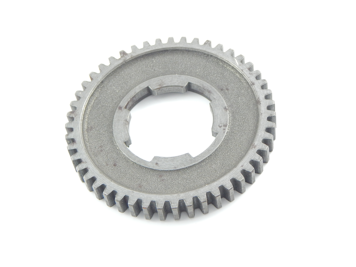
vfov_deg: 19.6
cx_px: 178
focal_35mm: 75
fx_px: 771
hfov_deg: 26.0
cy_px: 134
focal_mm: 13.5
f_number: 4.2
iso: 400
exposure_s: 1/25
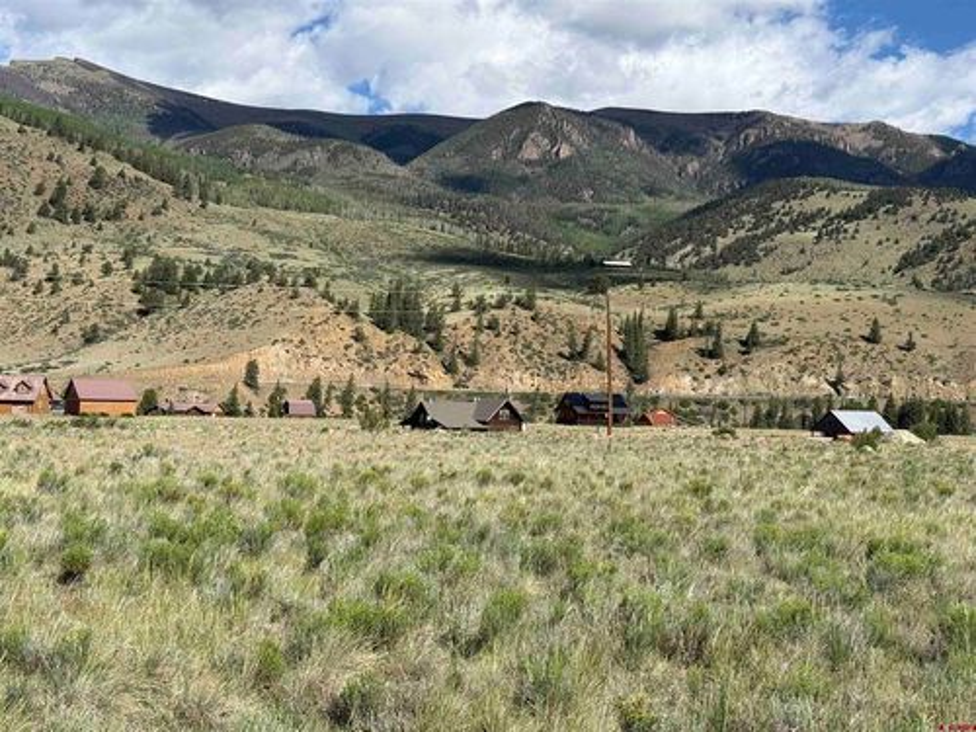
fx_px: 1353
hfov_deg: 39.7
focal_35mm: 48
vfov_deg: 30.3
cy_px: 366
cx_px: 488
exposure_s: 1/5208
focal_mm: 6.76
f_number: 1.78
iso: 64
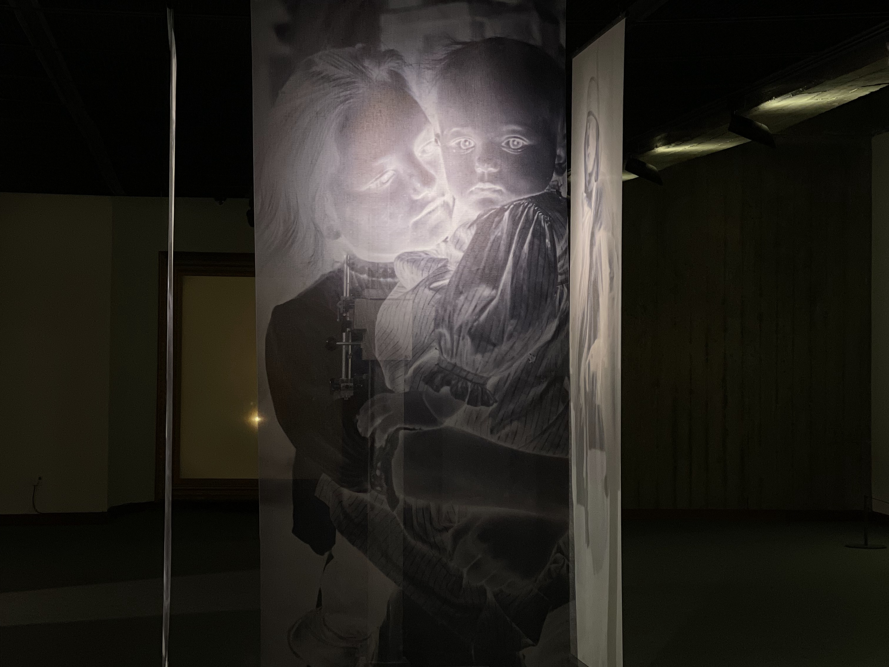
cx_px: 444
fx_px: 1644
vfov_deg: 22.9
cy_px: 334
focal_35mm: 64
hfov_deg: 30.3
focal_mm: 7.5
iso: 250
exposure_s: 1/76.3
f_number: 2.2
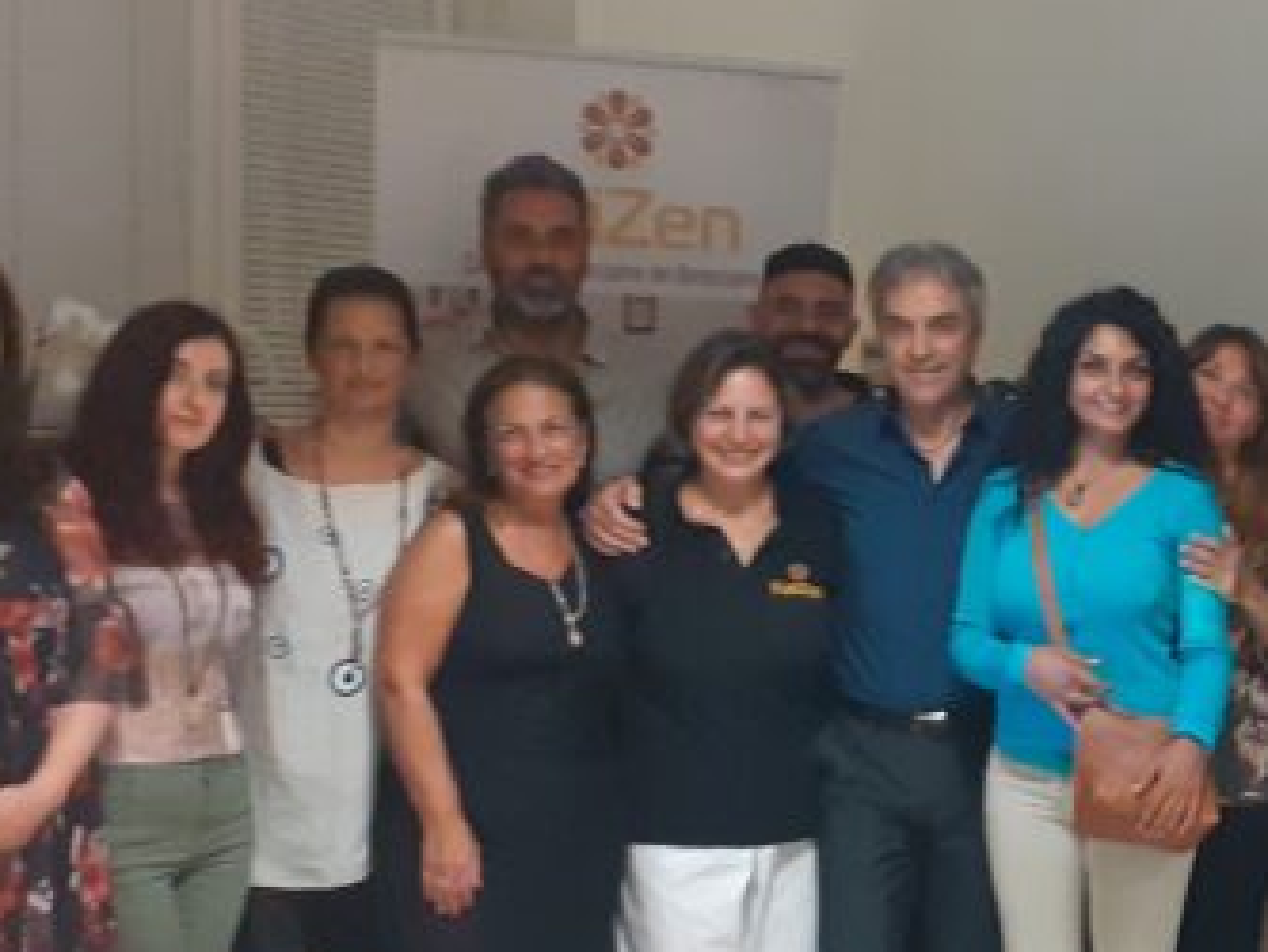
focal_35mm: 83
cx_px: 1276
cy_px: 567
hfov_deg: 22.6
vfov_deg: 17.8
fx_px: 3041
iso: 250
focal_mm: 3.6
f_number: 1.9
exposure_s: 1/50
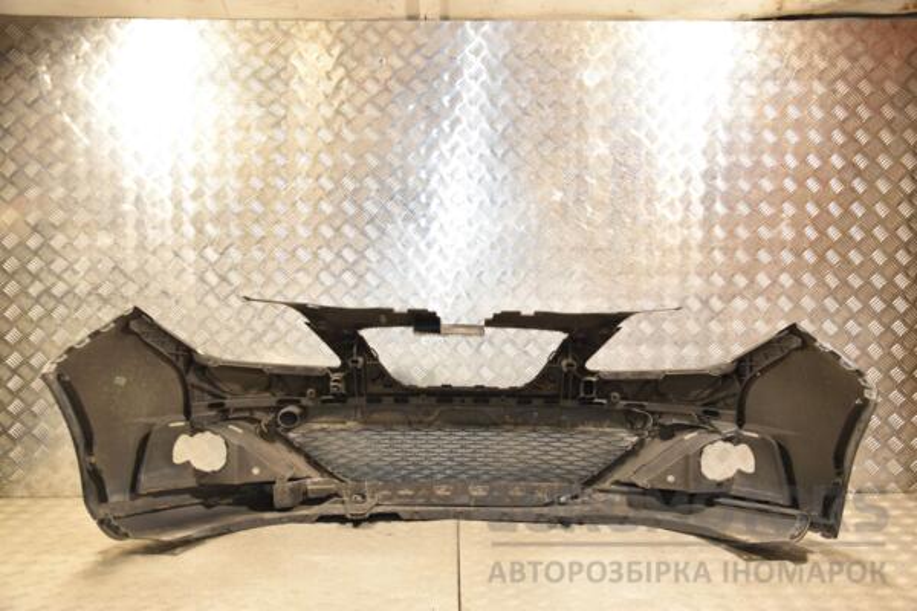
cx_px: 458
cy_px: 306
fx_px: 955
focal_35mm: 38
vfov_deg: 35.5
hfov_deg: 51.3
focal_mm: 25
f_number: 5
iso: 800
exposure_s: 1/125
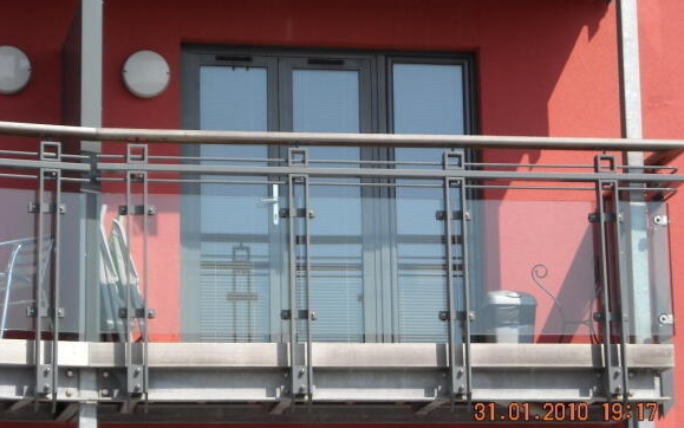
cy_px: 207
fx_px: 2088
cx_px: 342
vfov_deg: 11.7
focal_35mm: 112
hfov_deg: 18.6
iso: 64
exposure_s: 1/384
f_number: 4.7
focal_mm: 17.1
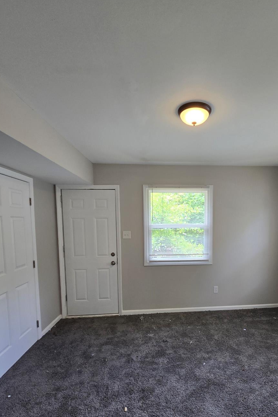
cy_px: 237
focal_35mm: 16
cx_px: 175
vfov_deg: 96.1
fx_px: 185
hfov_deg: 72.4
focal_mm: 2.2
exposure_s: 1/60
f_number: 2.2
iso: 64
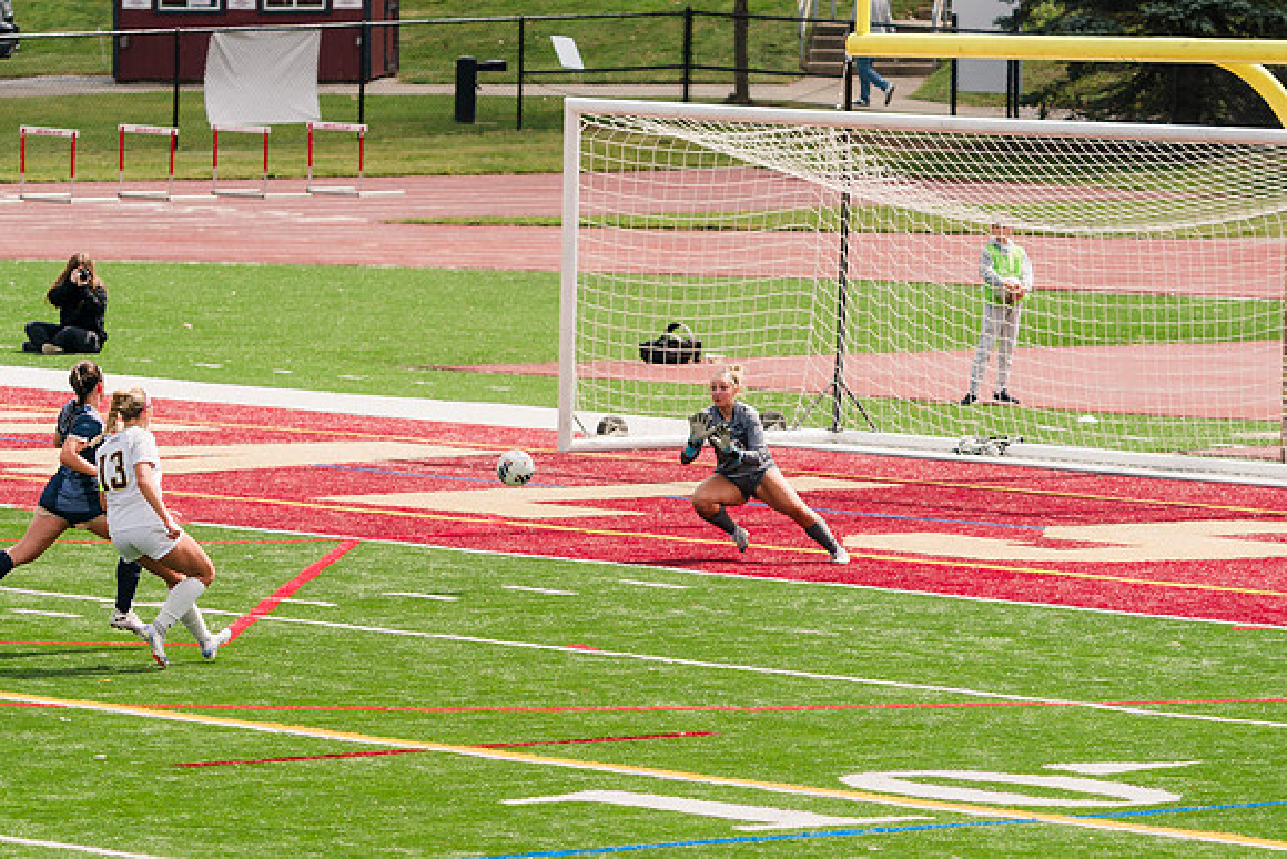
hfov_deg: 7.5
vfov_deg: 5.0
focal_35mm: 275
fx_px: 9828
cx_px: 490
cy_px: 525
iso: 320
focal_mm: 200
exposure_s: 1/1600
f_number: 5.6
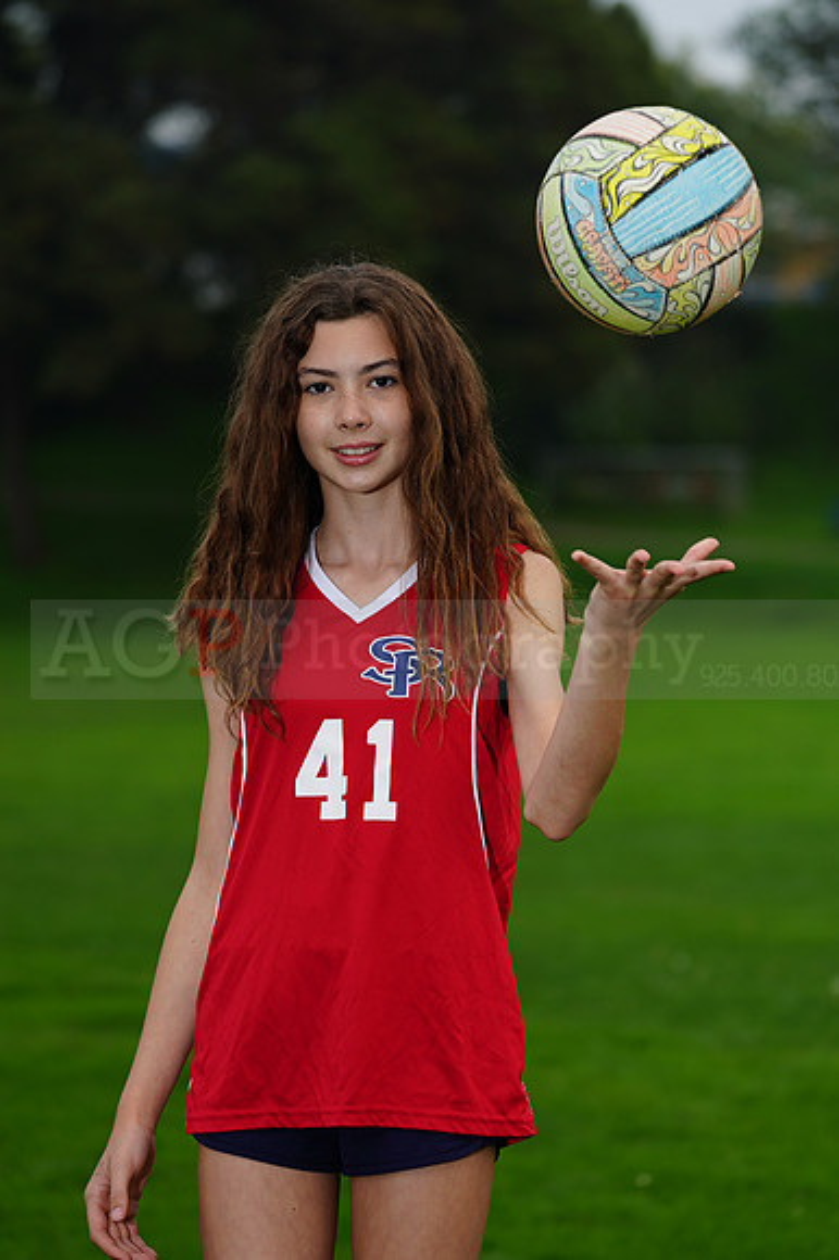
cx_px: 420
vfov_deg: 12.2
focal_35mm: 168
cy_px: 630
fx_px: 5880
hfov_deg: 8.2
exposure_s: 1/250
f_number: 5.6
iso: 200
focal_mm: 168
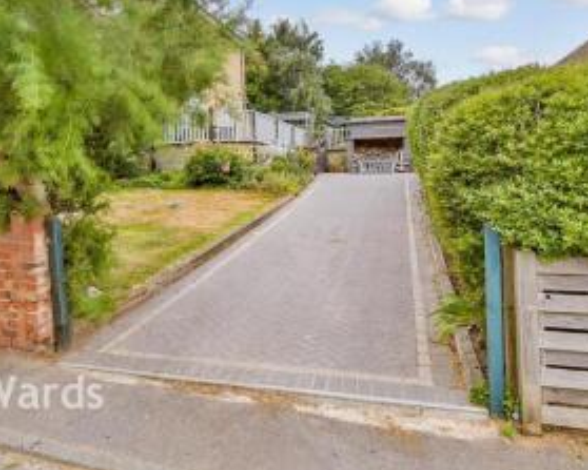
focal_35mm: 24
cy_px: 163
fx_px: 418
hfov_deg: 70.1
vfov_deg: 57.7
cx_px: 259
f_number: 8
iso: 500
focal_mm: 10
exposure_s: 1/250
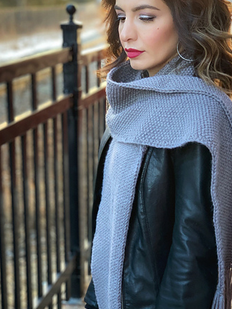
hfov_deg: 19.1
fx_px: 688
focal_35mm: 77
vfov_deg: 25.3
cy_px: 163
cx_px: 124
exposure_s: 1/115
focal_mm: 6
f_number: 2.4
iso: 125
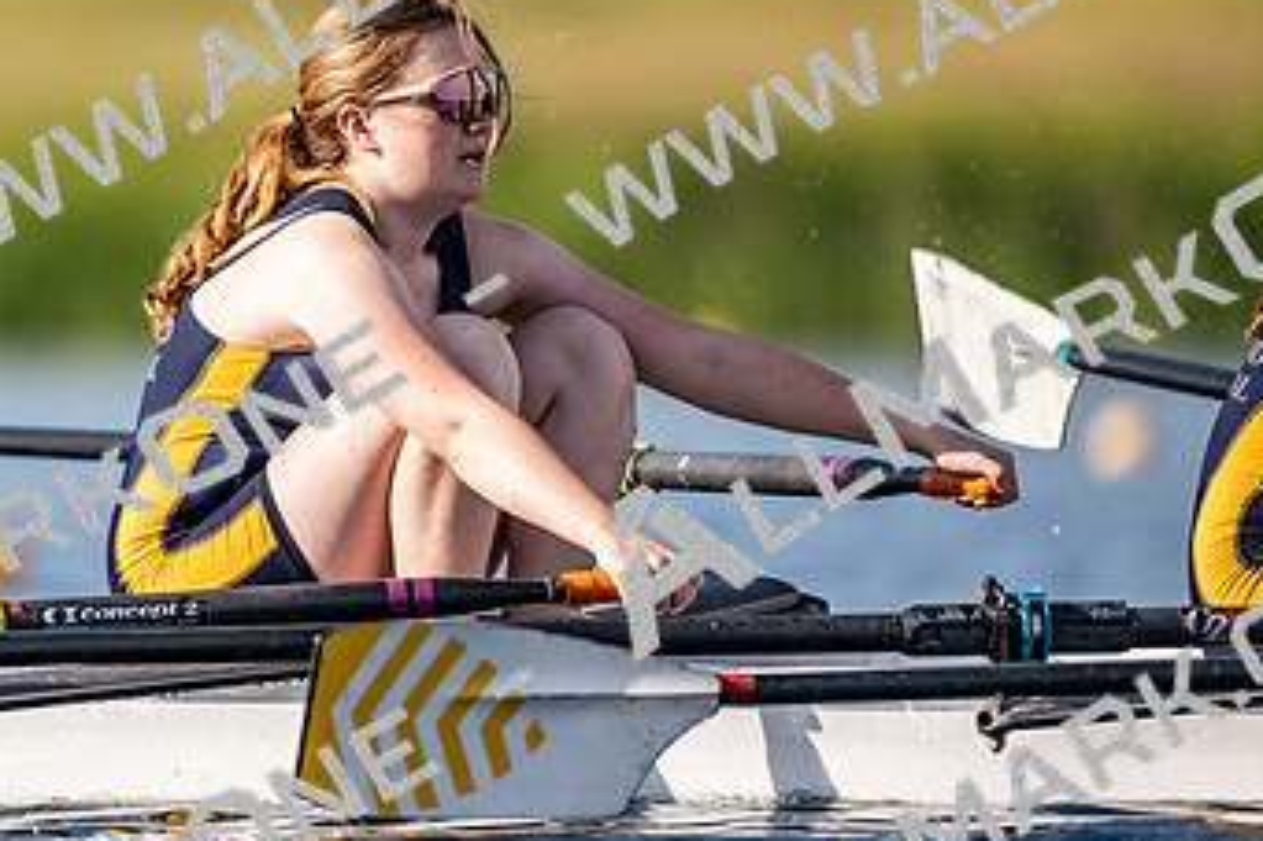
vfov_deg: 1.3
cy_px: 309
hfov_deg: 2.0
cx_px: 296
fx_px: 35801
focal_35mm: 1021
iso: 250
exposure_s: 1/2500
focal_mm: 600
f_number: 4
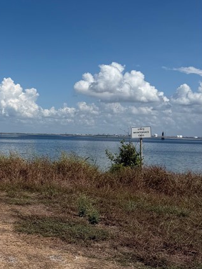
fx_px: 451
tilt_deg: -4.3
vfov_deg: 33.1
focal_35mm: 58
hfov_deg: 23.1
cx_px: -40
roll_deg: -1.9
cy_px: 161
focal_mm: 6.76
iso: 80
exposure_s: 1/11905
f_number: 1.78
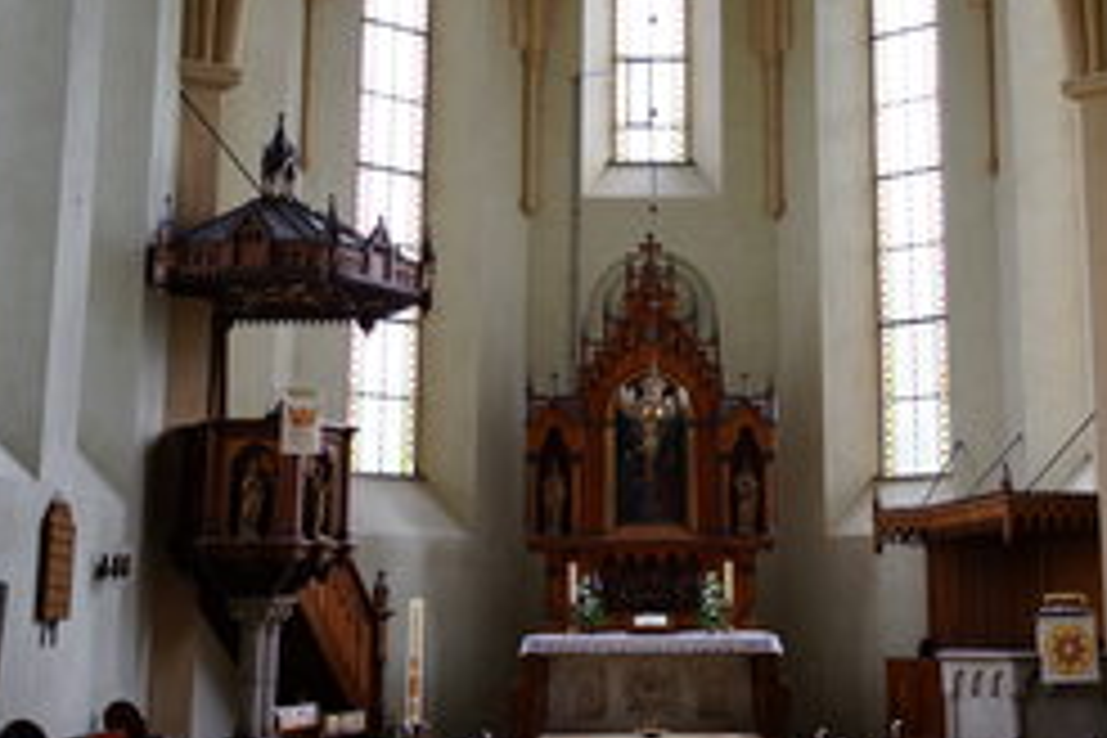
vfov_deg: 23.5
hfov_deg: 34.9
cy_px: 182
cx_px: 698
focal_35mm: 57
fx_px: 1753
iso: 100
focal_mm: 35
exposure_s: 1/40
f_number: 3.2
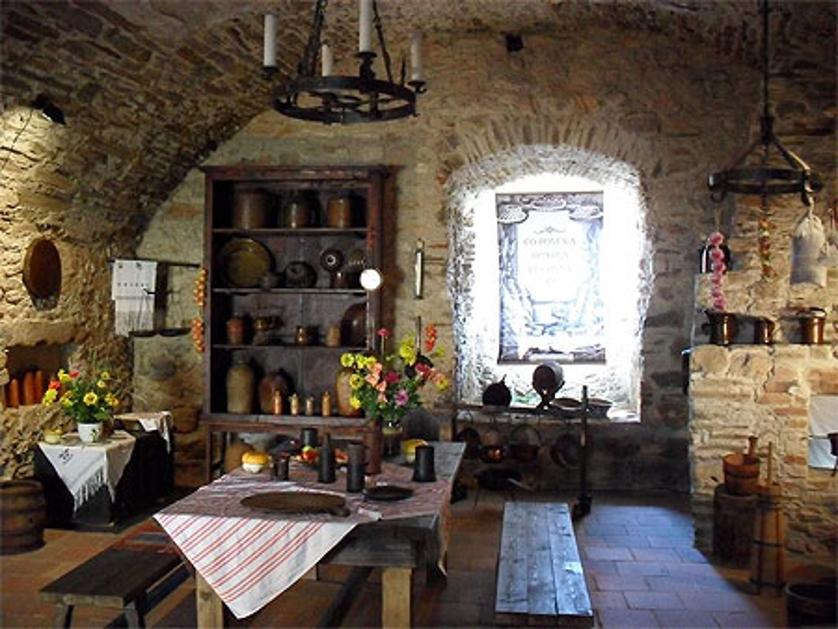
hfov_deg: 52.6
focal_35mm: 35
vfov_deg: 40.7
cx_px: 419
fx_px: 848
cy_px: 314
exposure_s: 1/30
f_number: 3.2
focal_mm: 6.3
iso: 480
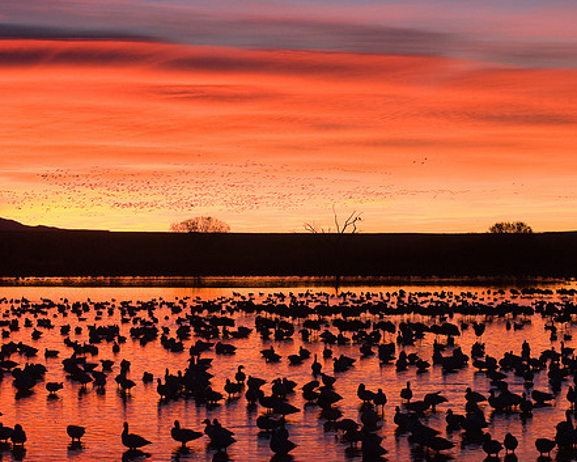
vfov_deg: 10.4
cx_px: 211
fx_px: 2528
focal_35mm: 148
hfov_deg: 13.0
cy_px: 227
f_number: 5.6
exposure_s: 1/125
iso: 640
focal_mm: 80
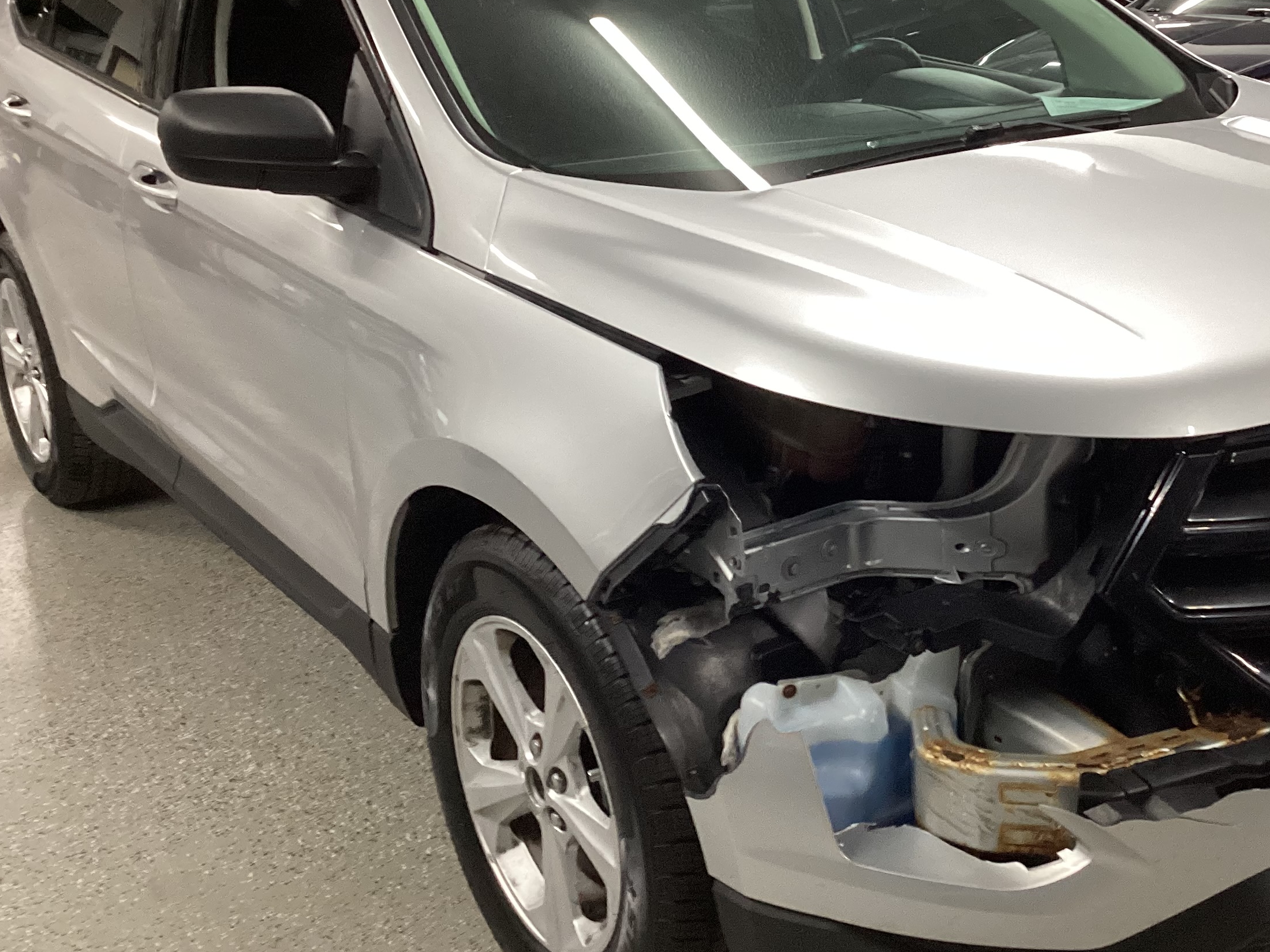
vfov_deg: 31.5
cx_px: 854
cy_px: 421
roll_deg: +1.3
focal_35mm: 46
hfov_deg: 40.7
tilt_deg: -19.3
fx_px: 1688
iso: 200
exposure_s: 1/50
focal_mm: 3.3
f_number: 2.4
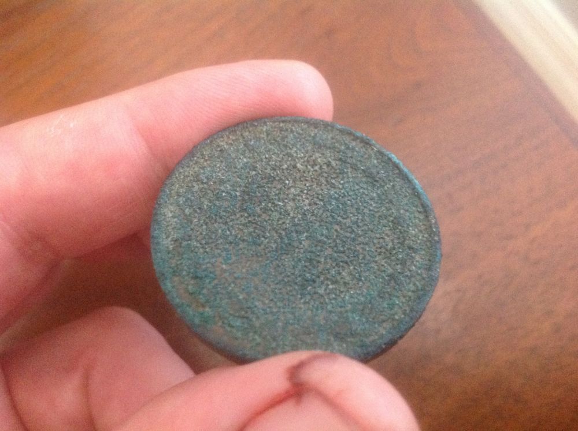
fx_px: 584
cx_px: 289
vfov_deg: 40.6
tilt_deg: -72.6
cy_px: 216
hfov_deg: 52.7
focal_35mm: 35
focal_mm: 4.28
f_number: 2.4
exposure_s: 1/15
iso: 640
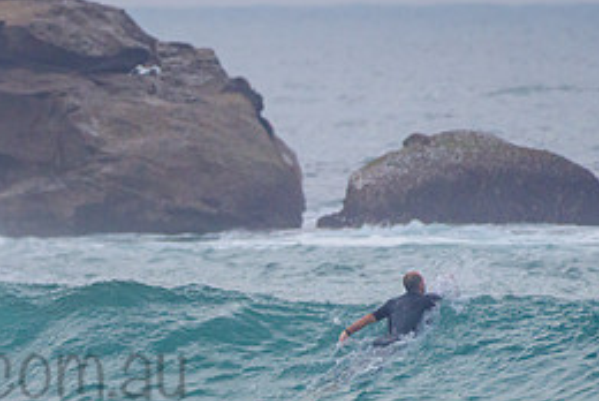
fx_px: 22754
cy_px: 336
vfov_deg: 1.0
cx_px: -78
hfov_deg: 1.5
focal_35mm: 1366
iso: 560
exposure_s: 1/1600
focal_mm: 500
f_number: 5.6
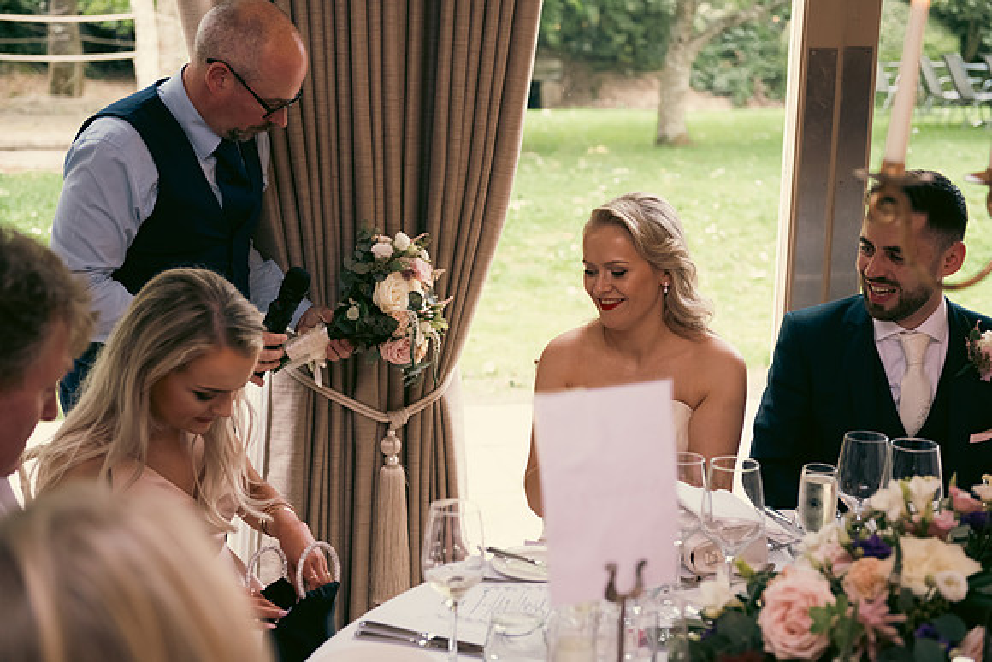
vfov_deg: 24.2
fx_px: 1543
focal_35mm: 56
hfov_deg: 35.6
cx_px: 496
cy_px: 331
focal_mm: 56
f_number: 3.5
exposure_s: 1/160
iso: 800
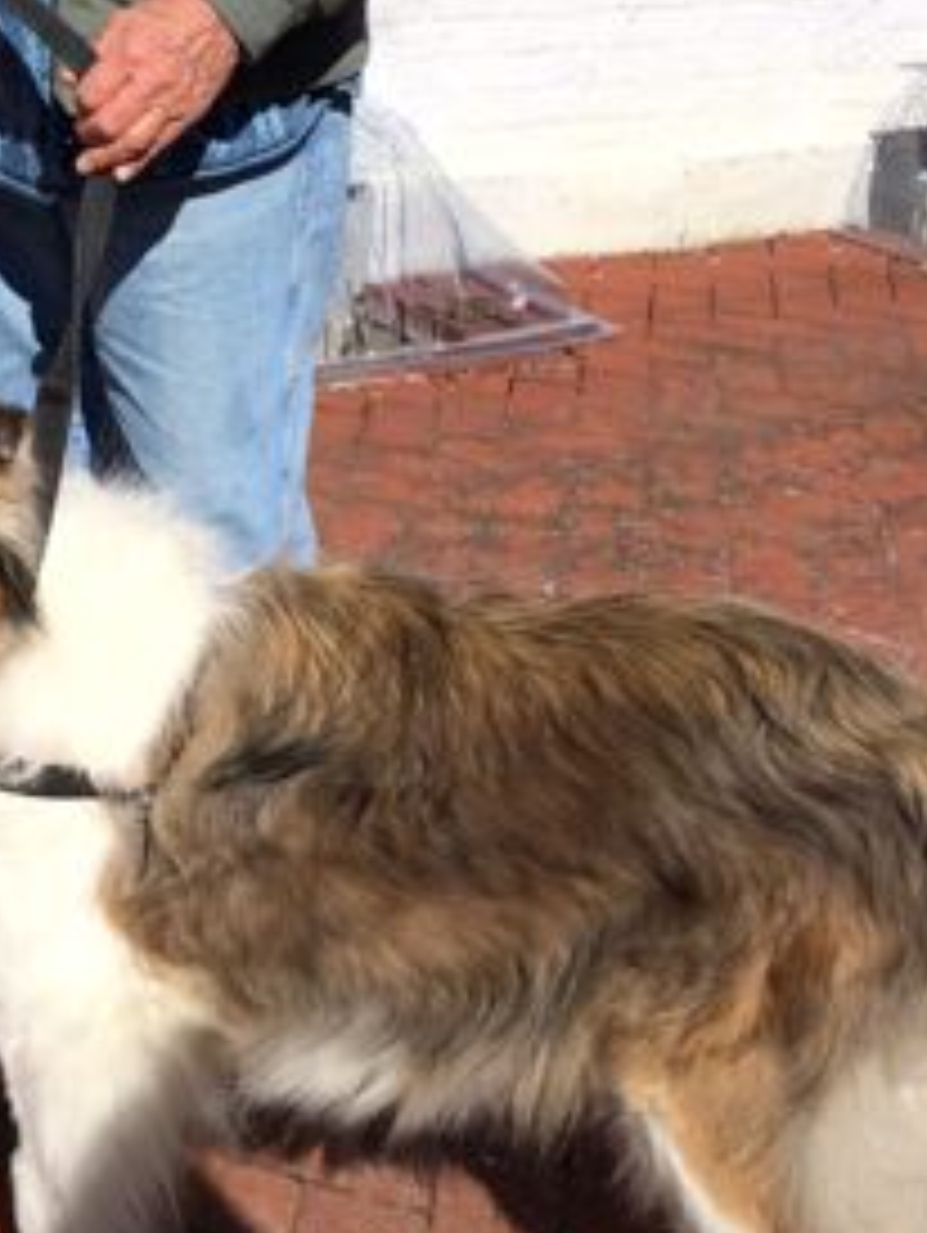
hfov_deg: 20.0
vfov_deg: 26.9
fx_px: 2496
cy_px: 140
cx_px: -108
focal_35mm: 70
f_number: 2.2
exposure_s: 1/4566
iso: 40
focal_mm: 4.12
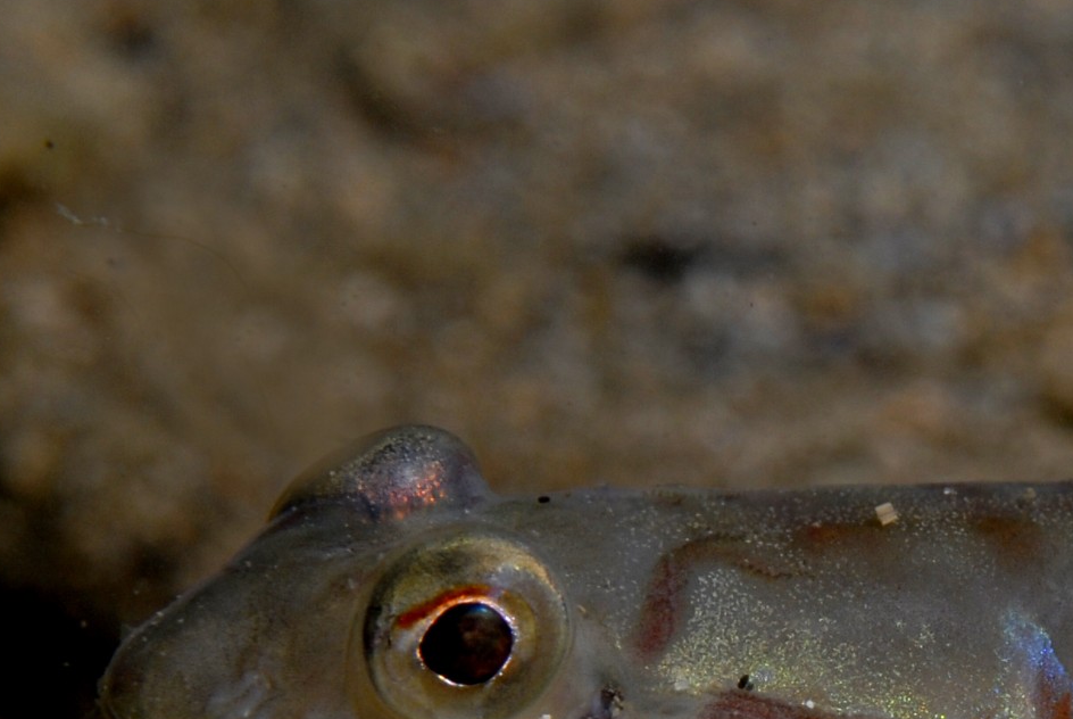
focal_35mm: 286
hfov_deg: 7.2
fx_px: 8535
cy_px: 834
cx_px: 1054
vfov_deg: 4.8
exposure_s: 1/80
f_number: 11
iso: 125
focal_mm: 60
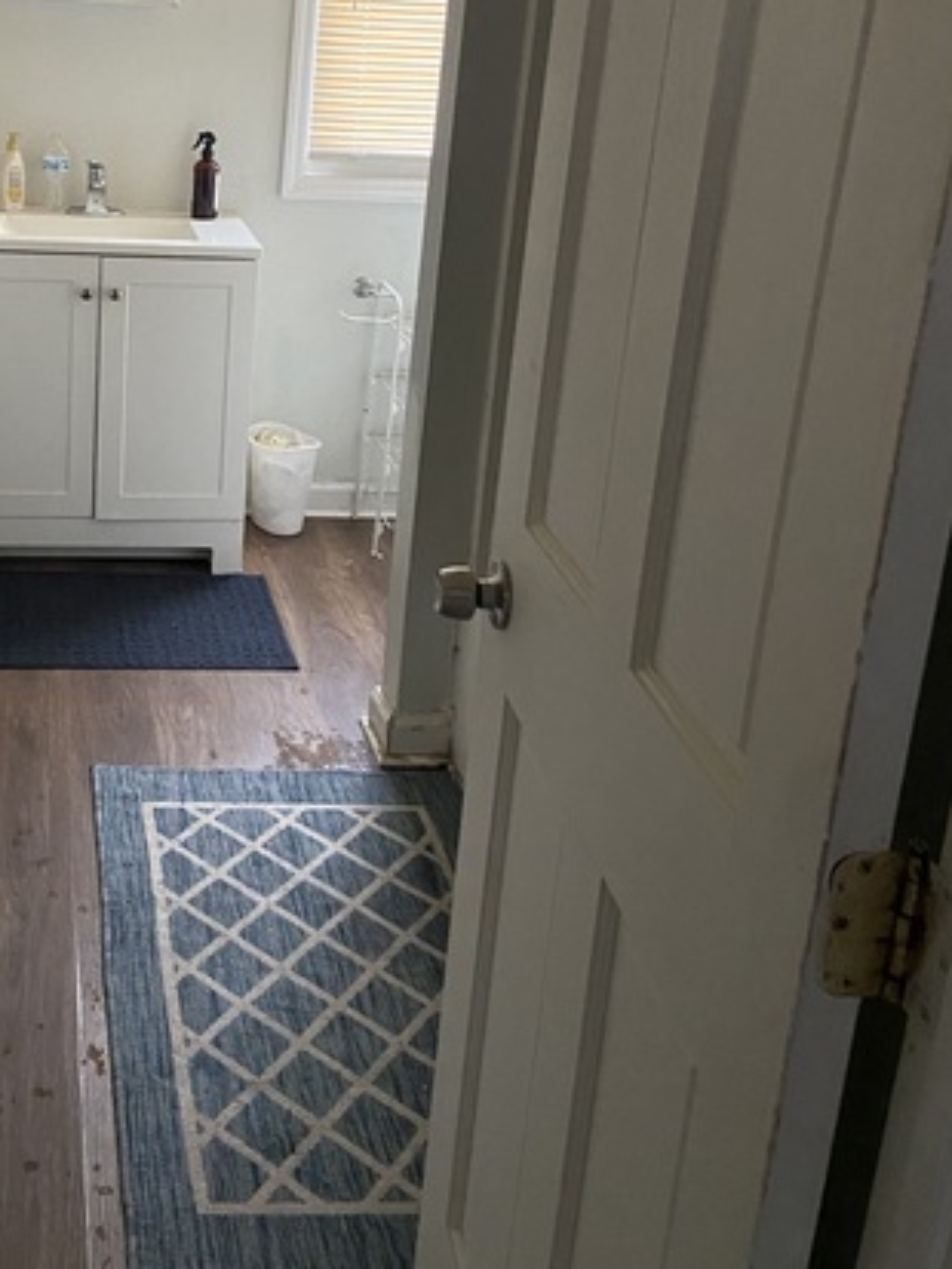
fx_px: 1539
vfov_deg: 44.0
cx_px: 221
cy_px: 407
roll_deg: -3.3
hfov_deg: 33.6
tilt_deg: -17.1
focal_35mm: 42
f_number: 1.8
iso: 640
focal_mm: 4.25
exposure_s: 1/38
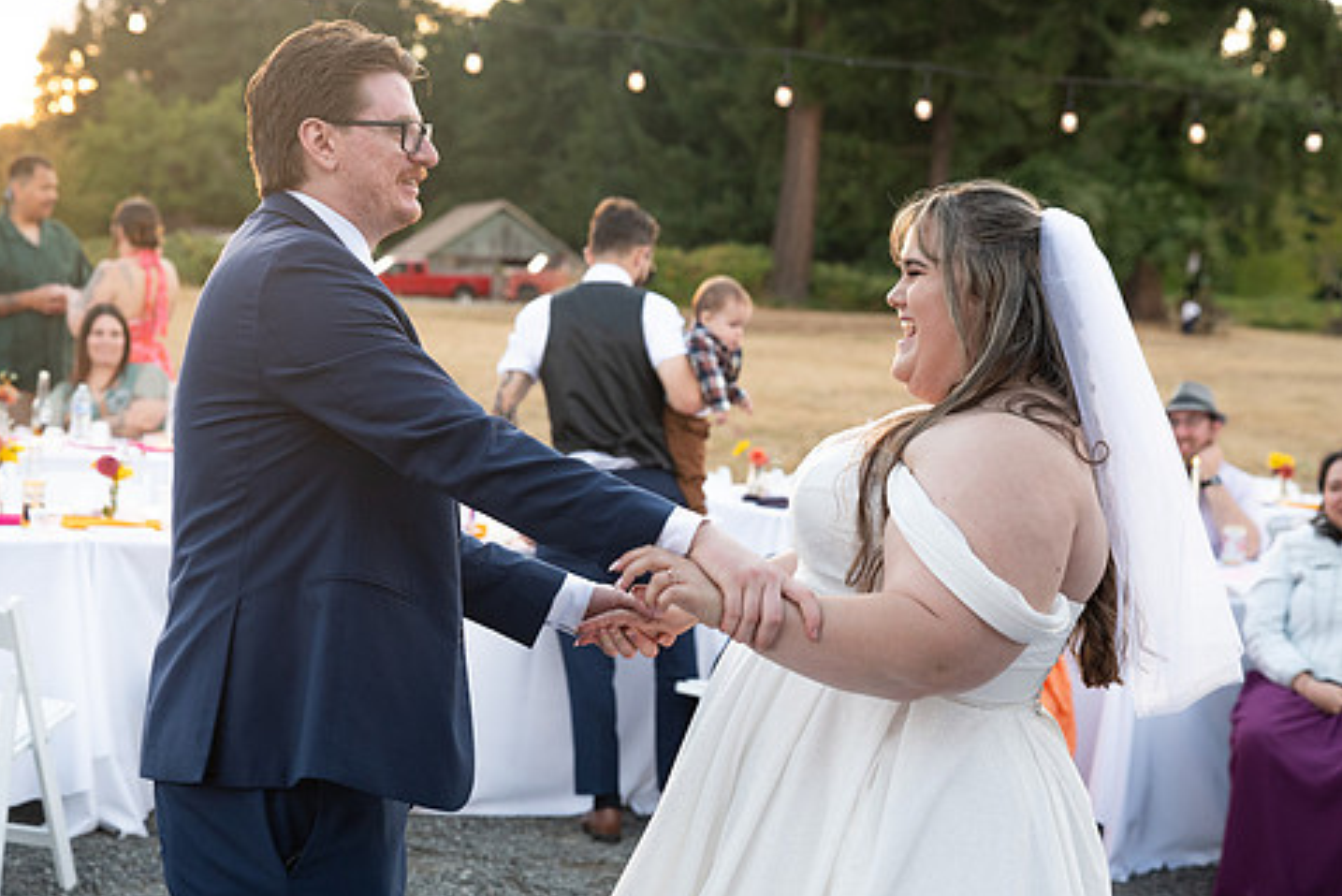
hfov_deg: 29.6
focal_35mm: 68
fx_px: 2536
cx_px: 533
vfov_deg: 20.0
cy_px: 456
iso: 1600
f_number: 4
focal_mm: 56
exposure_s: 1/500
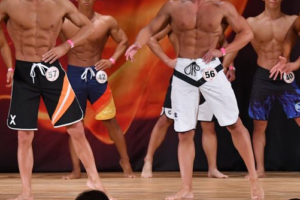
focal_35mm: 348
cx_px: 193
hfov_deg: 5.9
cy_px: 81
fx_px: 2900
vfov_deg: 4.0
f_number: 5.6
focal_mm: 150
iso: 3200
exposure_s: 1/400
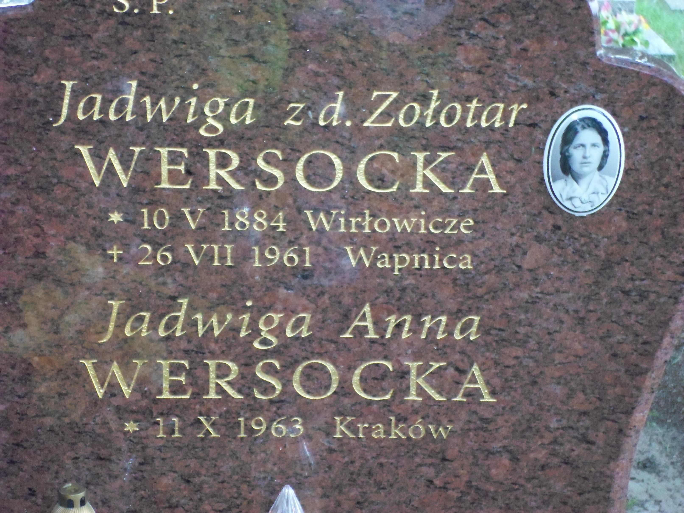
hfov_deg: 17.9
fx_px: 2174
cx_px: 342
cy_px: 256
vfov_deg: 13.5
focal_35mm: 110
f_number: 5.7
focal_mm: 19.8
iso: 640
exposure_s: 1/60
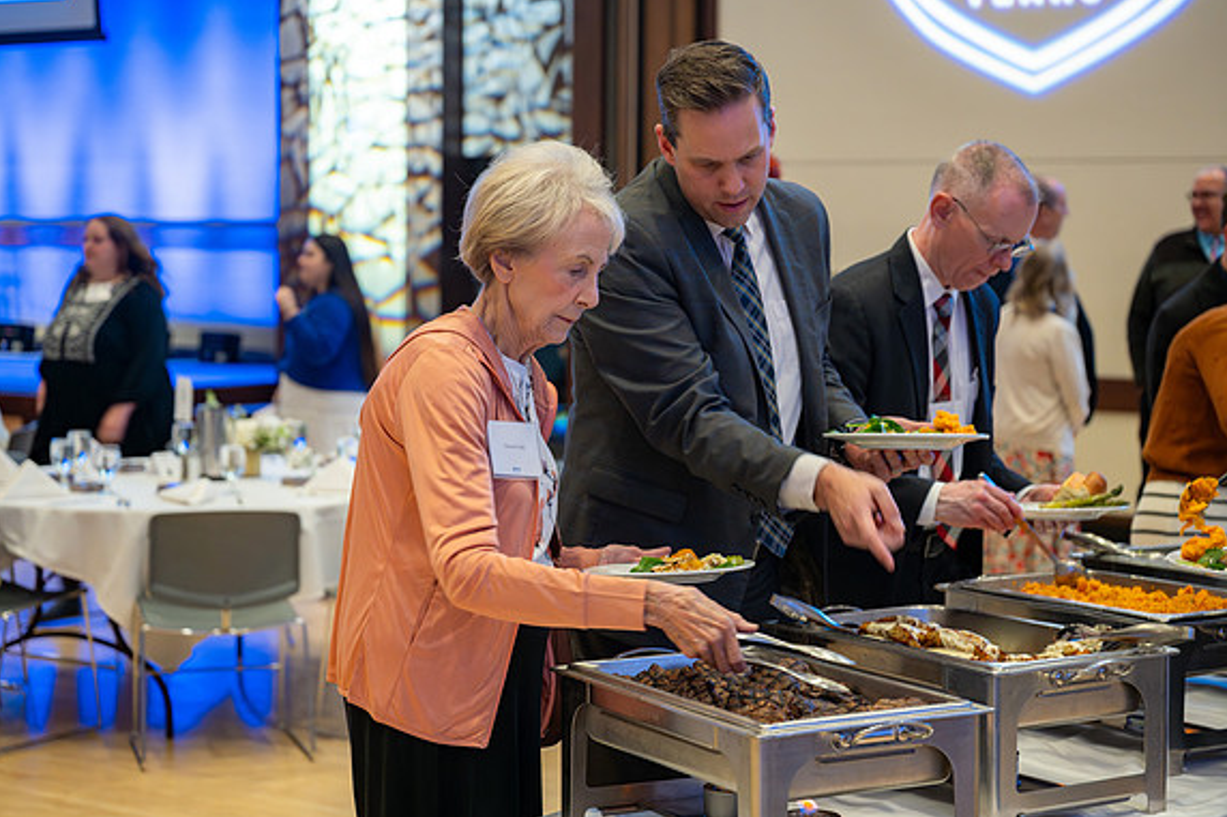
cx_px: 614
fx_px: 2419
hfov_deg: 28.5
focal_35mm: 71
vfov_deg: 19.2
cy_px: 406
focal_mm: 70
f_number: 3.5
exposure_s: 1/60
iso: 640
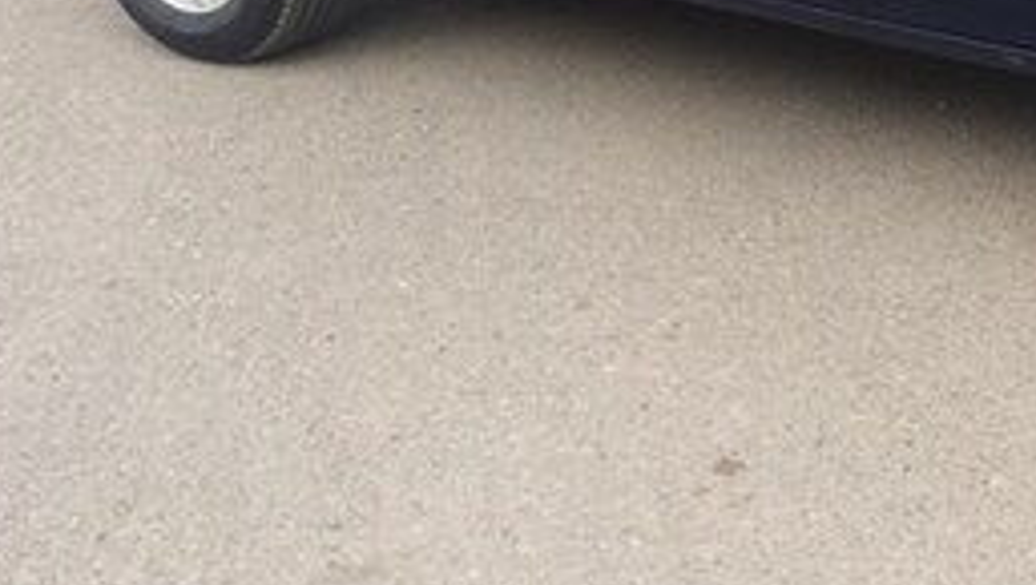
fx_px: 2227
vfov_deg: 14.6
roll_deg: +2.1
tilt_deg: -14.9
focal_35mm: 81
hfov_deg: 24.1
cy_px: -67
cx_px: 1209
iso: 32
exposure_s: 1/234
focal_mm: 4.15
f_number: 2.2
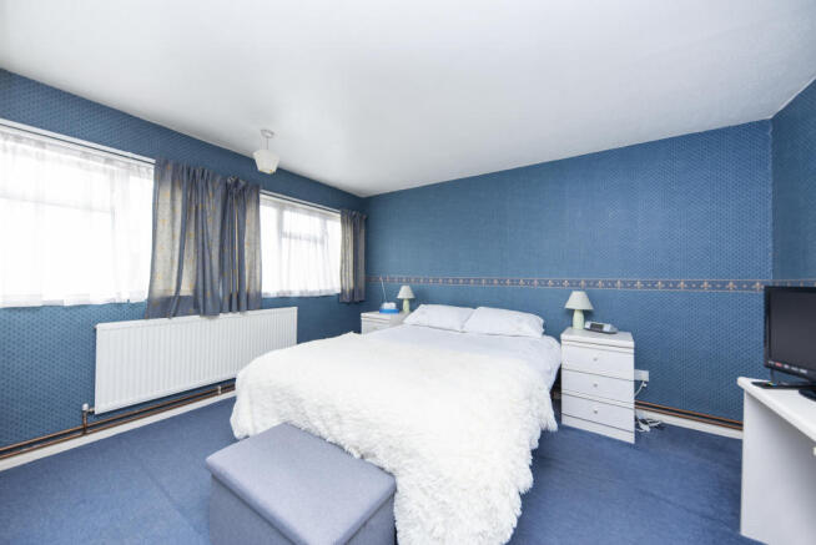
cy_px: 272
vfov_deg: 90.1
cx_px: 408
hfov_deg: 112.6
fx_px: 272
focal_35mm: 12
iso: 125
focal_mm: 12
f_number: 16
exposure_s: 1/20
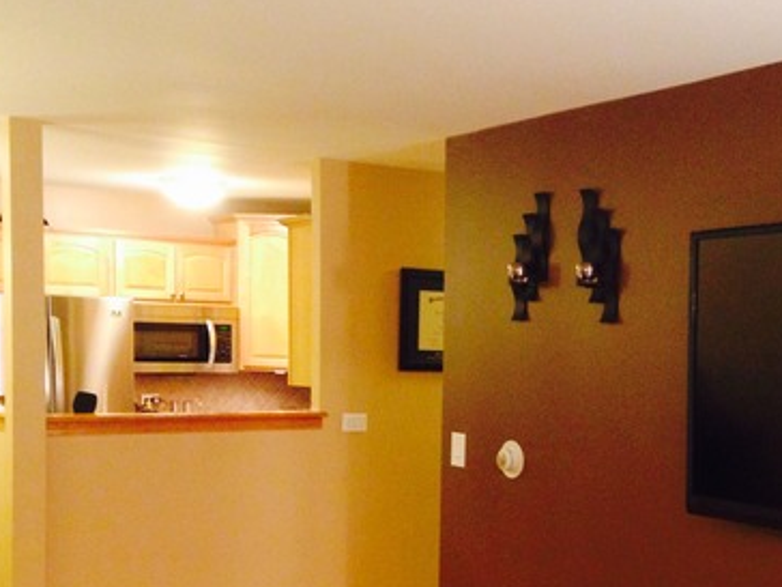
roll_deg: -2.5
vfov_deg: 25.0
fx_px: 1310
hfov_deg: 33.1
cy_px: 434
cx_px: 486
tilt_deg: -4.9
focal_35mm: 58
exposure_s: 1/20
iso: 320
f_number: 2.4
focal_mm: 4.12
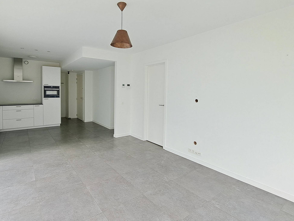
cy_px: 98
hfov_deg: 90.7
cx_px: 130
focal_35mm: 17
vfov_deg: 74.4
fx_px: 144
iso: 50
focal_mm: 1.74
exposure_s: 1/167
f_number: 2.2
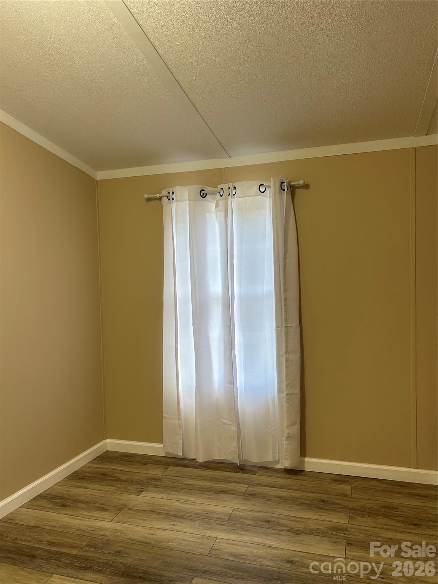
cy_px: 292
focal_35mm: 26
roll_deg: +0.7
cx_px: 219
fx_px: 439
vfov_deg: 67.3
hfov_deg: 53.1
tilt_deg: -1.6
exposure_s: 1/120
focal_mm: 5.7
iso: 64
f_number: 1.5
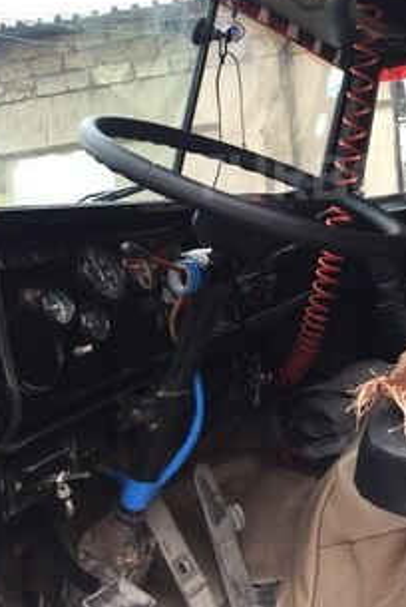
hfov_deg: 26.9
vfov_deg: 39.6
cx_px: 344
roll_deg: +4.4
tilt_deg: +0.3
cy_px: 177
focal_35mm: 49
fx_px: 827
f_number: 2.2
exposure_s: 1/100
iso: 32
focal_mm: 4.15
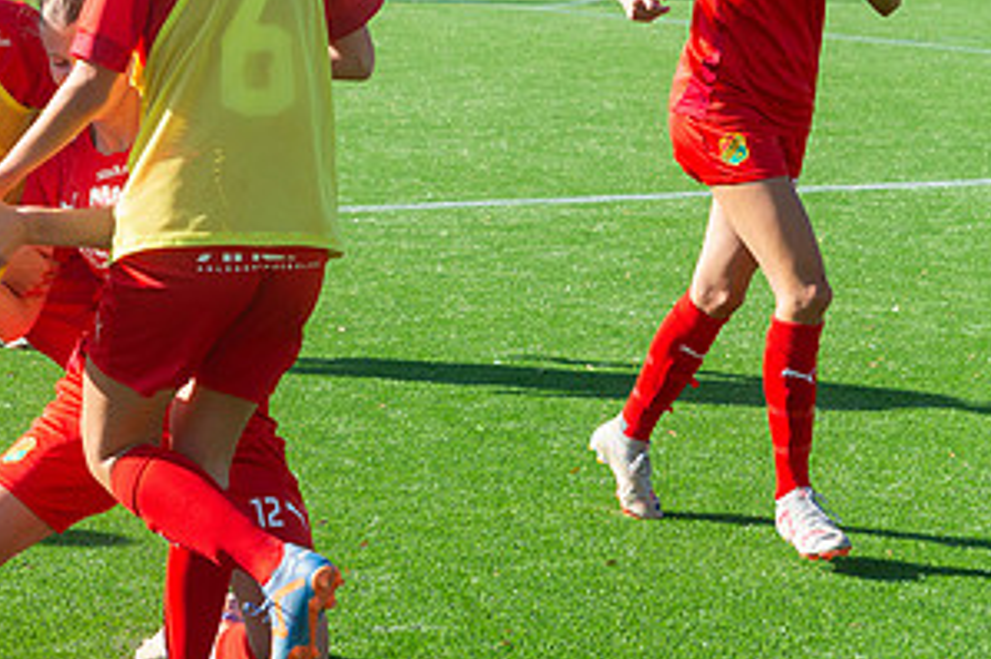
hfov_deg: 14.9
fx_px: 3742
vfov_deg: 10.0
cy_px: 78
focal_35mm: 136
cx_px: 73
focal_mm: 70
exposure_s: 1/1250
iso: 360
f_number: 4
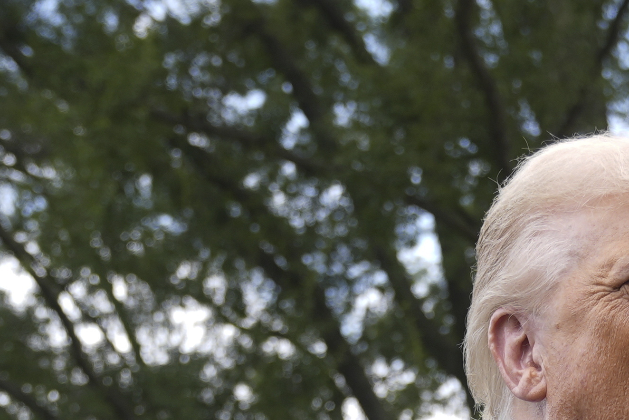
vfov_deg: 8.9
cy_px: 838
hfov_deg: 13.8
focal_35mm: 145
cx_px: 748
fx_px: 2534
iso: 200
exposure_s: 1/640
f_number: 4
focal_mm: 32
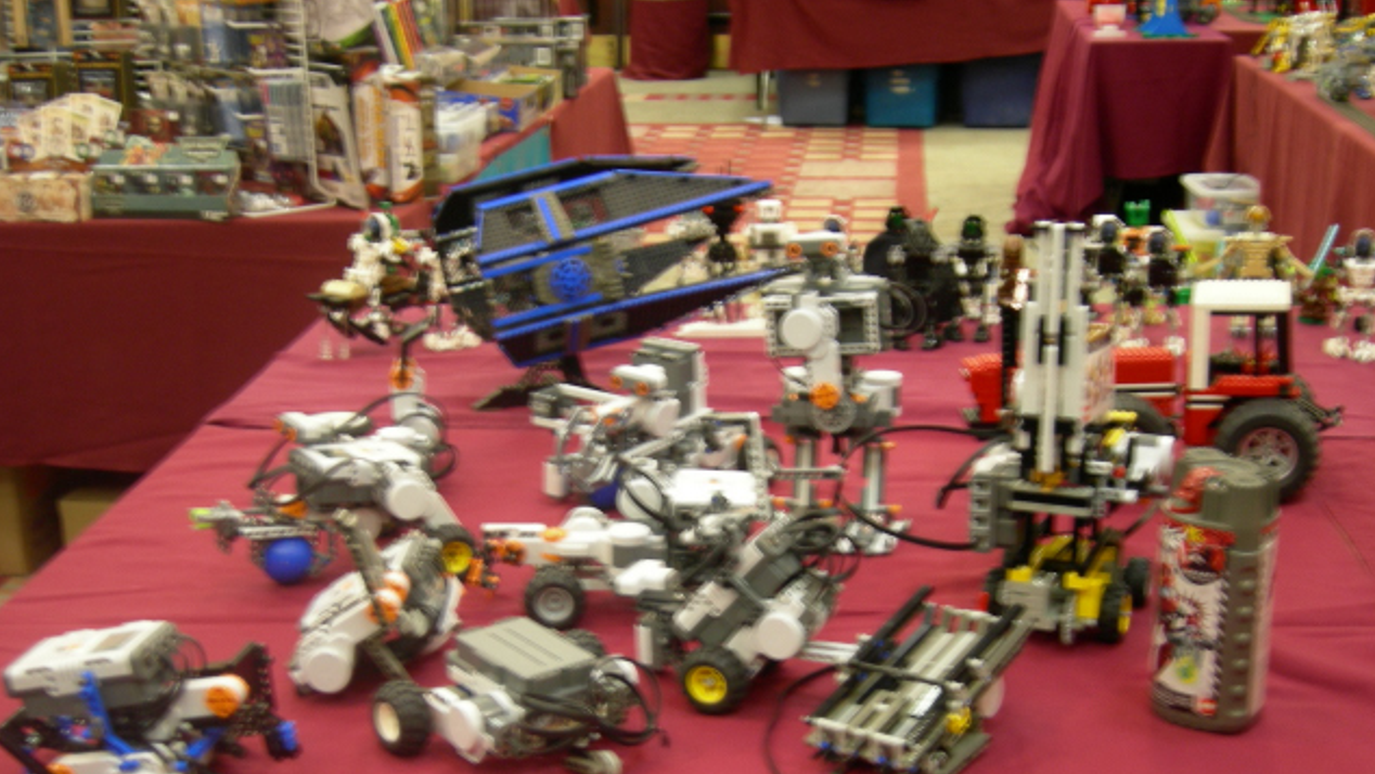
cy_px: 509
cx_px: 685
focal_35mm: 55
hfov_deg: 37.8
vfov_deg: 21.8
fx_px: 2006
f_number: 3.1
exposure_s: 1/3.9
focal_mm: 10.4
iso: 136
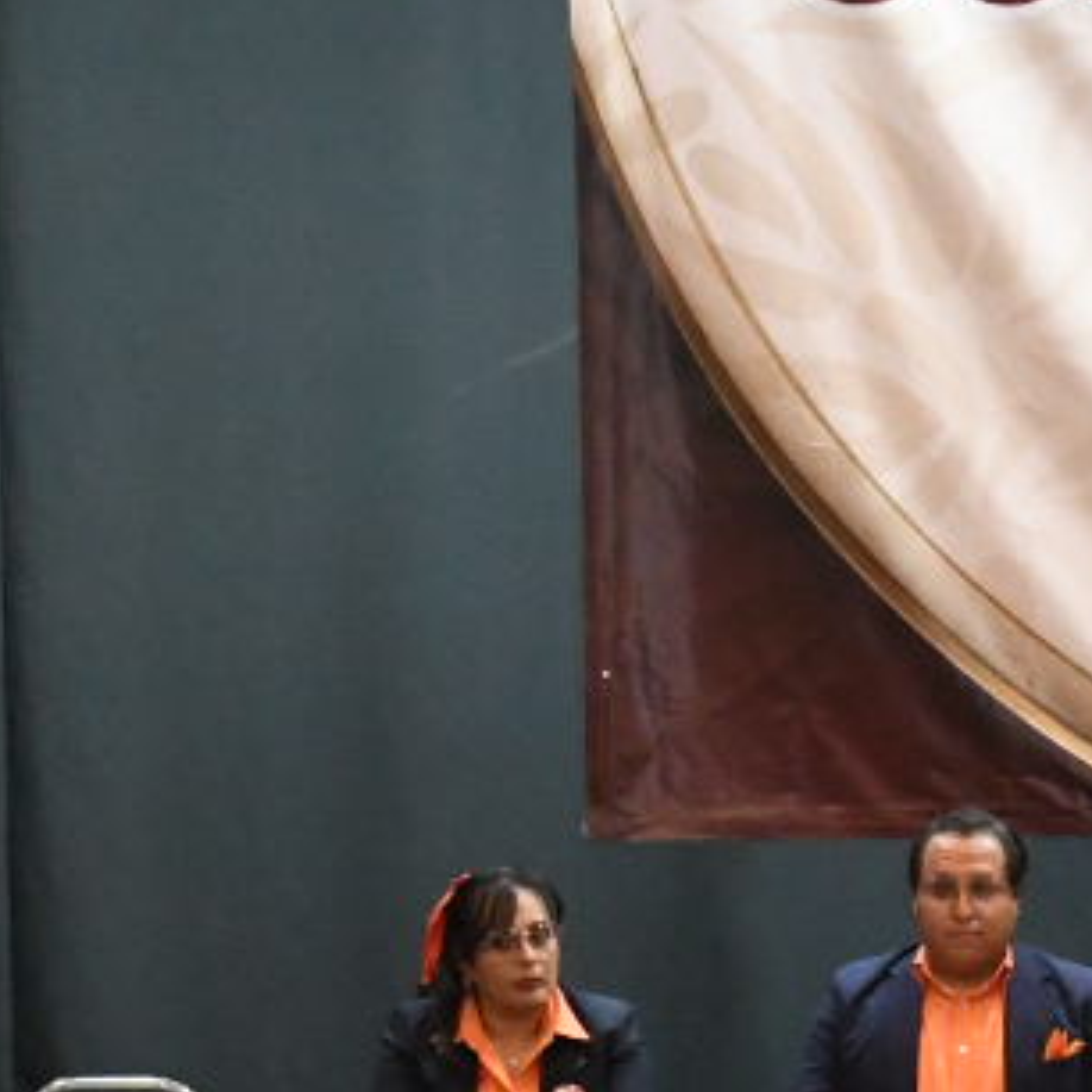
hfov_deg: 9.5
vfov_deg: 9.6
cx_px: 1567
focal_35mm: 180
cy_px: 1081
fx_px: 6424
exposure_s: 1/100
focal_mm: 27
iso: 5000
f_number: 5.6
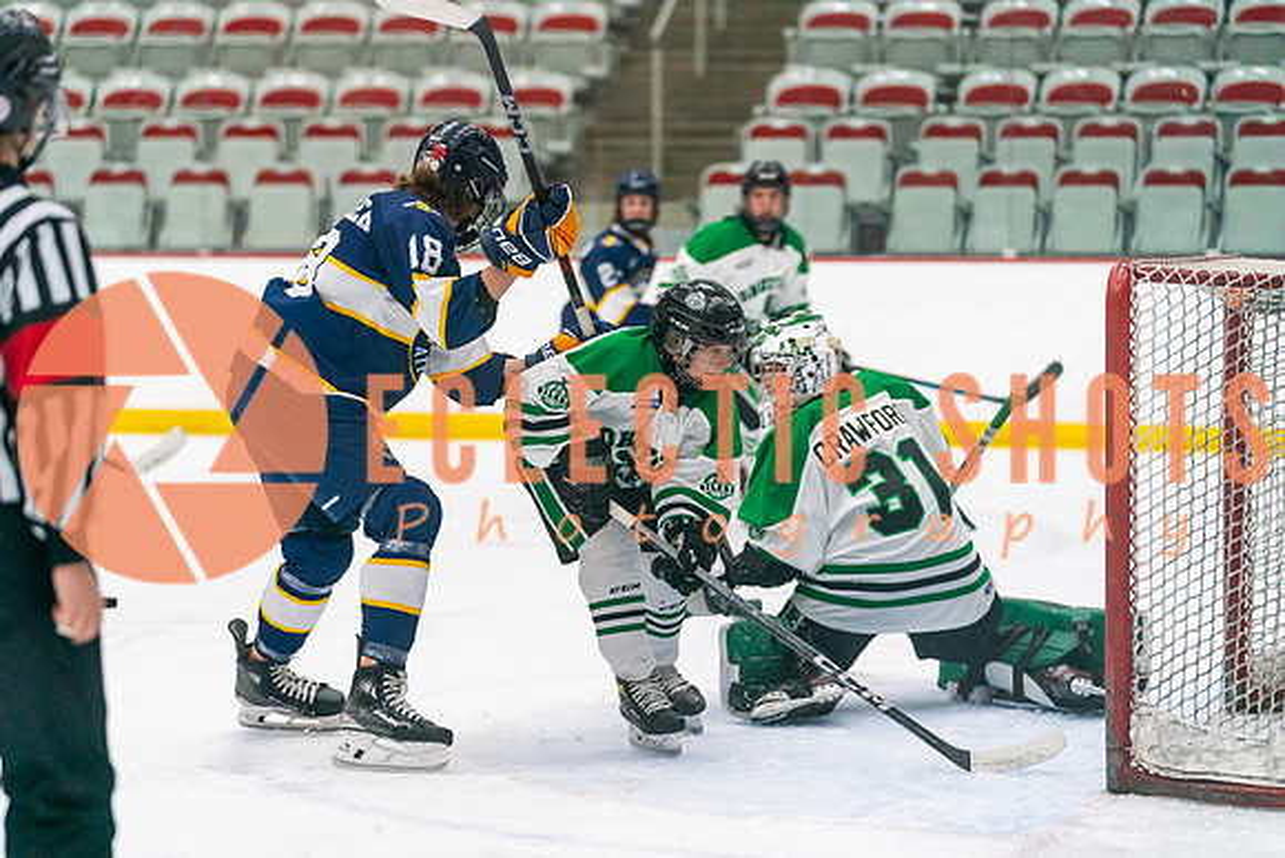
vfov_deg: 10.3
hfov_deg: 15.3
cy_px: 482
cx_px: 564
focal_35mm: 134
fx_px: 4771
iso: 3200
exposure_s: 1/1250
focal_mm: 119
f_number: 2.8
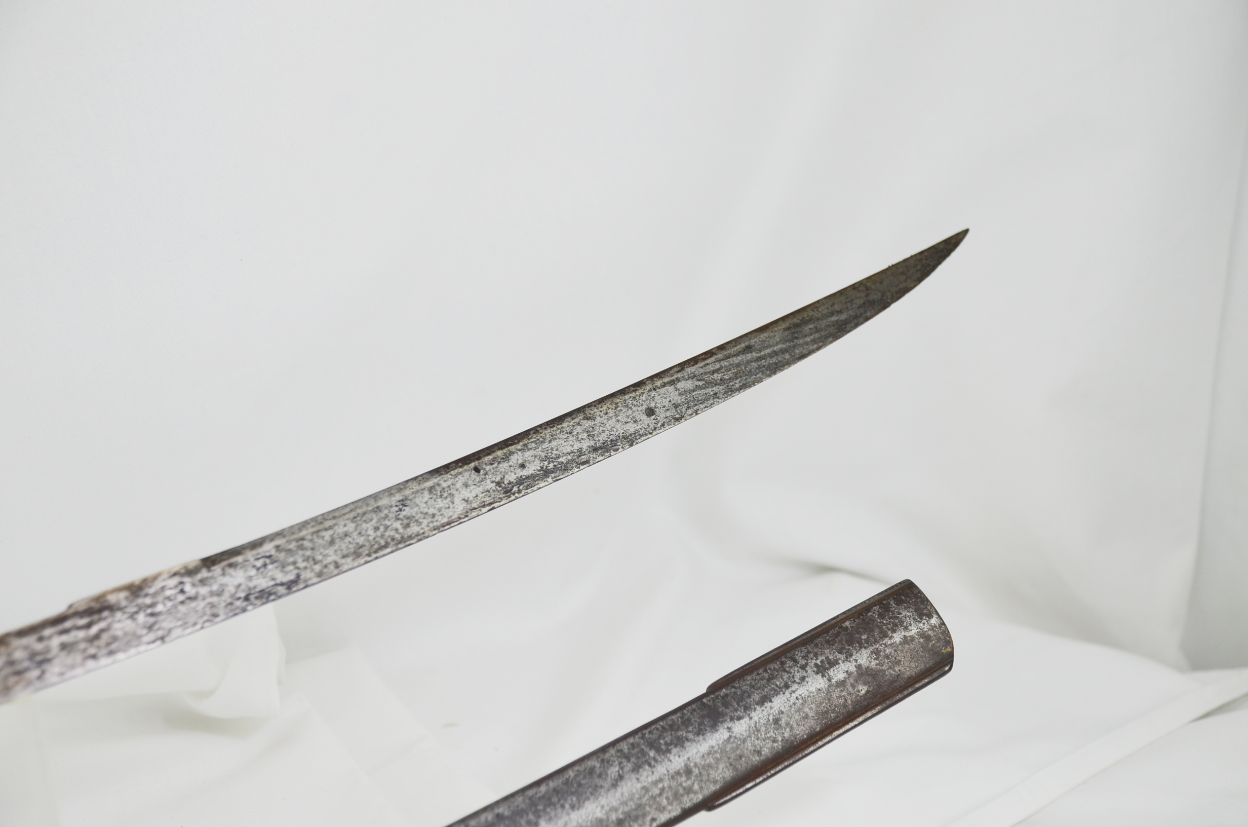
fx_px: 2698
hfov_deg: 26.0
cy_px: 414
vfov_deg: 17.4
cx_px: 624
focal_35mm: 78
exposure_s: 1/125
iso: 200
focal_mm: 52
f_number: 5.6
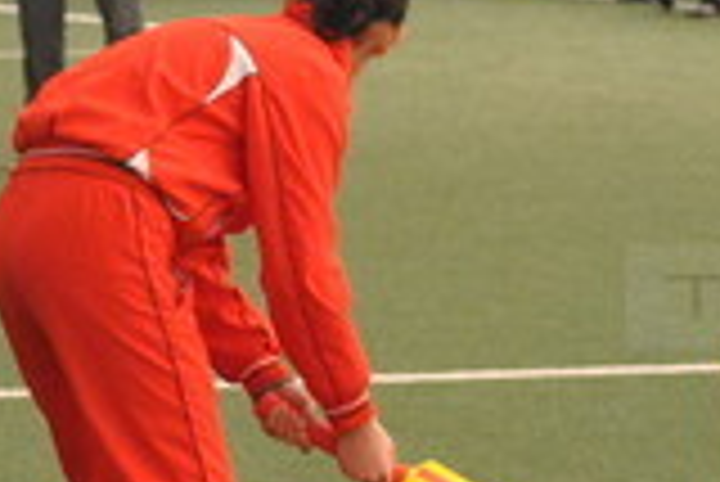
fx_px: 6826
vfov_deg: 4.0
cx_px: 256
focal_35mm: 341
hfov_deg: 6.0
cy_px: 329
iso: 1600
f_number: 4.2
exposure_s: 1/320
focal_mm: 66
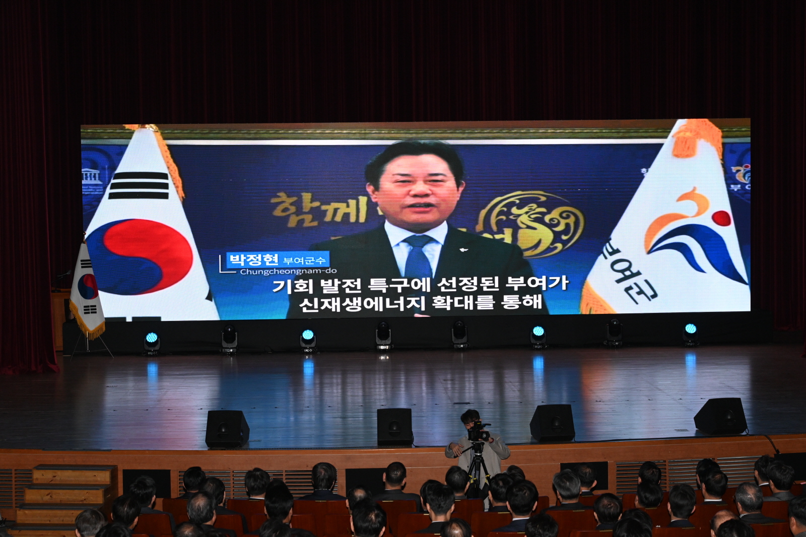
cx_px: 403
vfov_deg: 23.4
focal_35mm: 58
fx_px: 1298
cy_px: 268
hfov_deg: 34.5
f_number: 6.3
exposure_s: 1/200
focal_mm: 58
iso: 2000
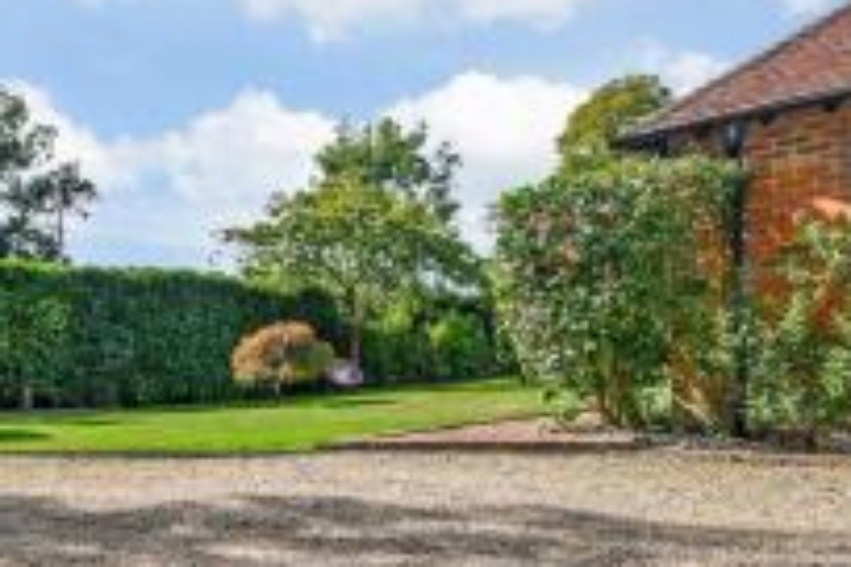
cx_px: 88
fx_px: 827
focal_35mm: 35
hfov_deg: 48.7
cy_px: 369
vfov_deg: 37.5
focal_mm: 10
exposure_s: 1/400
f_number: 8
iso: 160
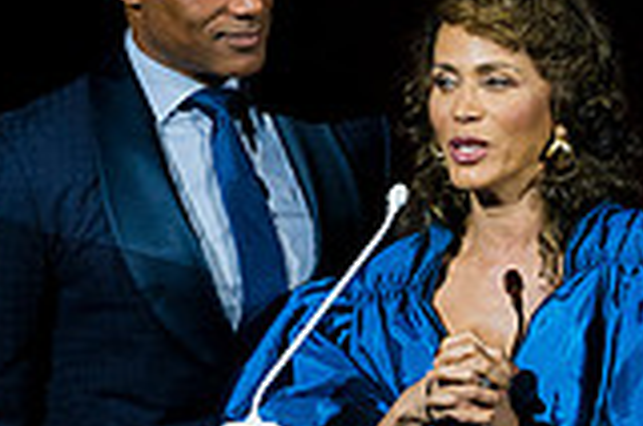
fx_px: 14563
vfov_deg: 1.7
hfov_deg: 2.5
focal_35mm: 817
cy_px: 334
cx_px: 398
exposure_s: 1/200
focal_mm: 150
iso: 320
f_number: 3.5
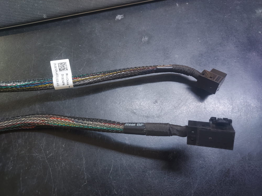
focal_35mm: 24
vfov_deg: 56.8
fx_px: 182
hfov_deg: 71.6
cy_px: 98
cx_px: 131
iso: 320
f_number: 1.8
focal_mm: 4.6
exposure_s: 1/30
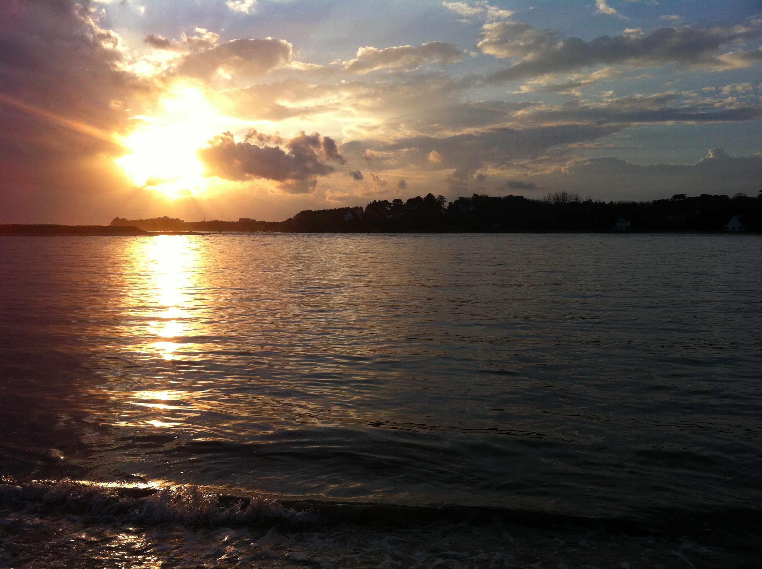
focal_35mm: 35
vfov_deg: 40.6
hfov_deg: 52.7
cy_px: 284
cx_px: 381
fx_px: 769
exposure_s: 1/1312
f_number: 2.8
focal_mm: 3.85
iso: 80
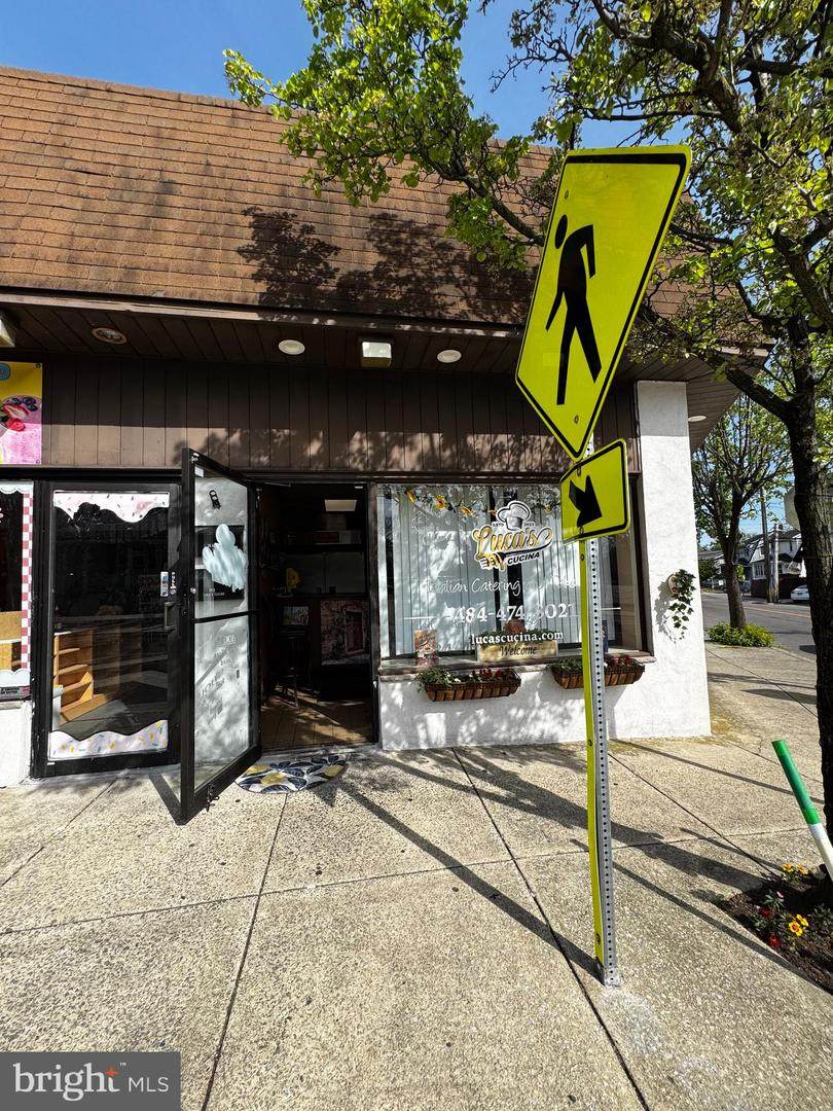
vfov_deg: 102.1
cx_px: 416
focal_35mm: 14
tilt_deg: +5.2
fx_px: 449
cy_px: 556
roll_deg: +3.0
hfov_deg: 85.7
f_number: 2.2
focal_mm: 2.22
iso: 50
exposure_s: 1/1178
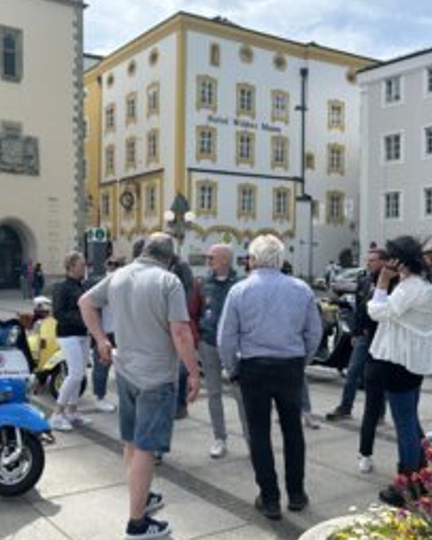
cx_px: 168
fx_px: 640
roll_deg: -0.1
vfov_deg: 45.8
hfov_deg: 37.1
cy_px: 274
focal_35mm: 40
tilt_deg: -1.0
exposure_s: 1/2994
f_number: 1.5
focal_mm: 5.7
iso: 50
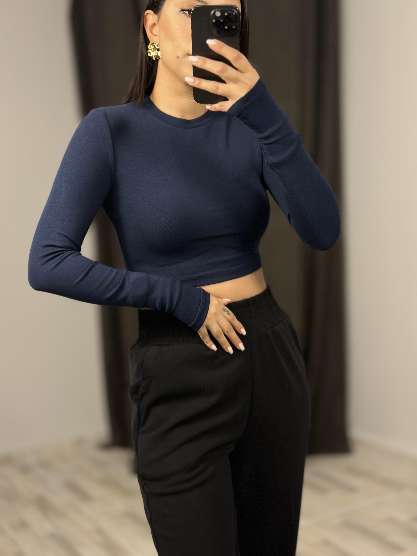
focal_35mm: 48
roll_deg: +3.4
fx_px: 771
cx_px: 208
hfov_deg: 30.3
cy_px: 278
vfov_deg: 39.7
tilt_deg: -30.4
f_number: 1.78
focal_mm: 6.86
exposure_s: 1/50
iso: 125
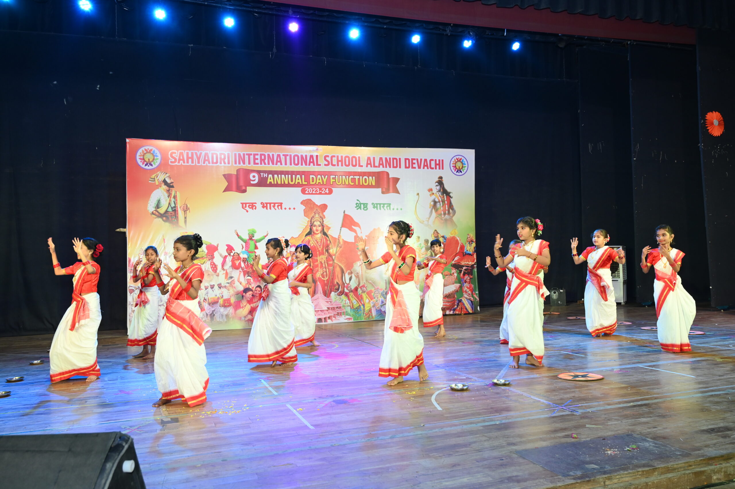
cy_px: 244
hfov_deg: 63.7
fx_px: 592
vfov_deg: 44.9
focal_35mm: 29
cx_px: 368
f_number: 5
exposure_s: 1/125
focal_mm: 29
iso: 1600
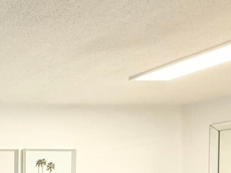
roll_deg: -0.3
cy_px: 189
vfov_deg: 26.4
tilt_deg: +0.1
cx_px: -187
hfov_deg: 22.1
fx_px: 340
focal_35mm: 51
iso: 160
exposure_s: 1/60
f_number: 2.2
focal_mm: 2.22
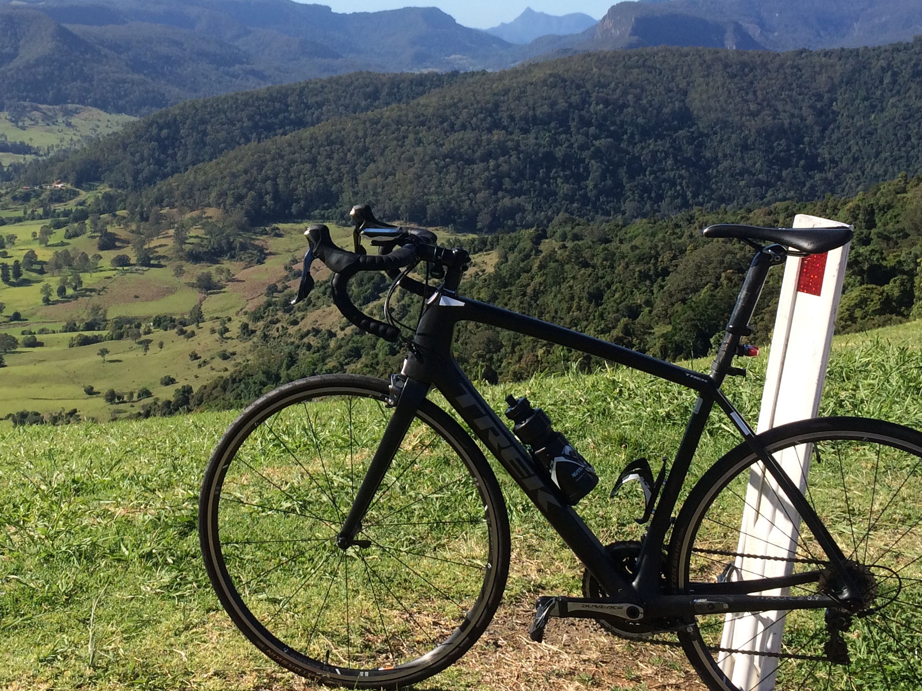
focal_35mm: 52
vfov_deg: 27.7
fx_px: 1385
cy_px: 190
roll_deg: +0.9
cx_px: 292
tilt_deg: -8.8
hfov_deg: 36.4
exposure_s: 1/1520
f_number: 2.2
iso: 32
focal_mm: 4.15
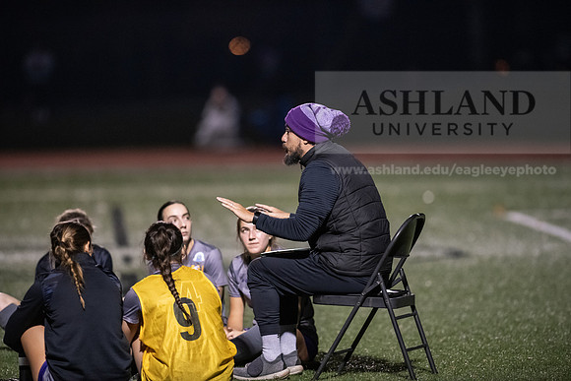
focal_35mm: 300
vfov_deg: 4.6
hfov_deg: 6.9
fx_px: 4759
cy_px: 190
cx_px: 286
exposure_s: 1/1000
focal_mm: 300
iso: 8000
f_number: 2.8
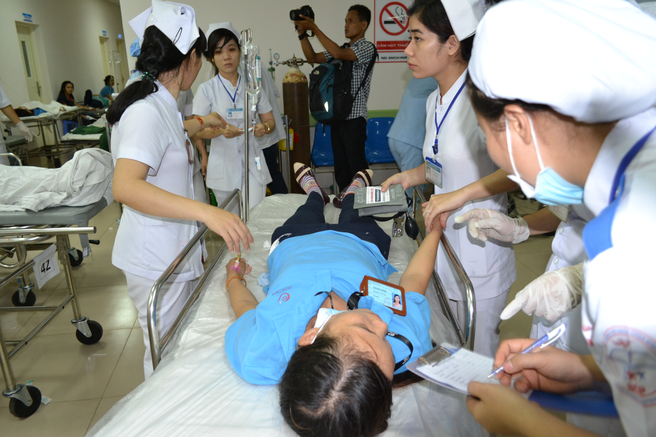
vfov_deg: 47.9
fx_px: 492
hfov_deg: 67.4
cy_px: 218
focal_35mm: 27
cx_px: 328
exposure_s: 1/60
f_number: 3.5
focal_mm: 18
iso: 1000
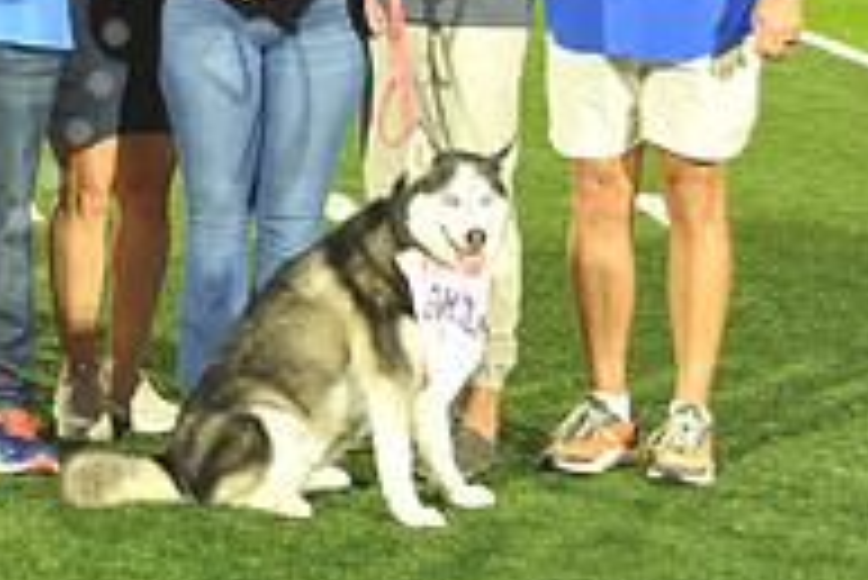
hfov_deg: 11.1
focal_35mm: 180
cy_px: -63
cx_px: -292
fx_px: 4343
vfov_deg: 7.6
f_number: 7.1
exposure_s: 1/80
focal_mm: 60
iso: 2000
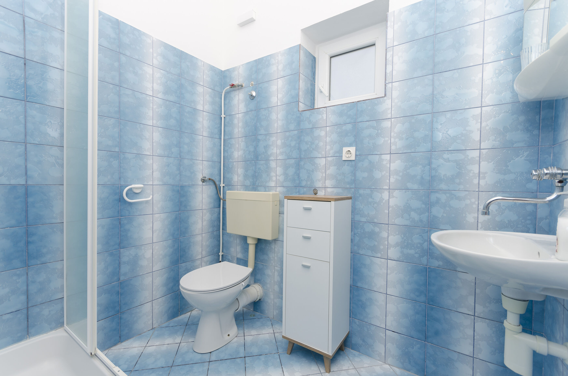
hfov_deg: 100.5
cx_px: 284
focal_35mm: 15
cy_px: 188
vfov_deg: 77.1
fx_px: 236
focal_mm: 10
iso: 100
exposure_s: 1/125
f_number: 7.1
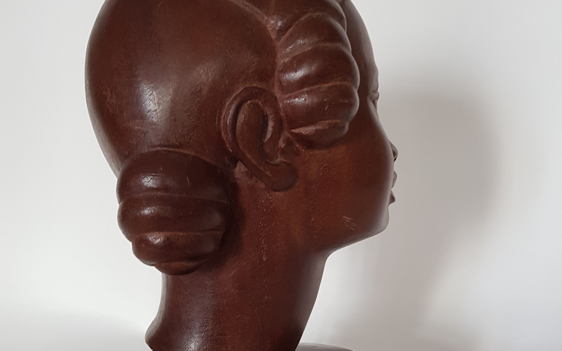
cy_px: 252
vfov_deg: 33.9
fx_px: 567
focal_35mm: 37
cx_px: 283
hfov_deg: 52.7
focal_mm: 4.2
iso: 160
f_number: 1.7
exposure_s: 1/30
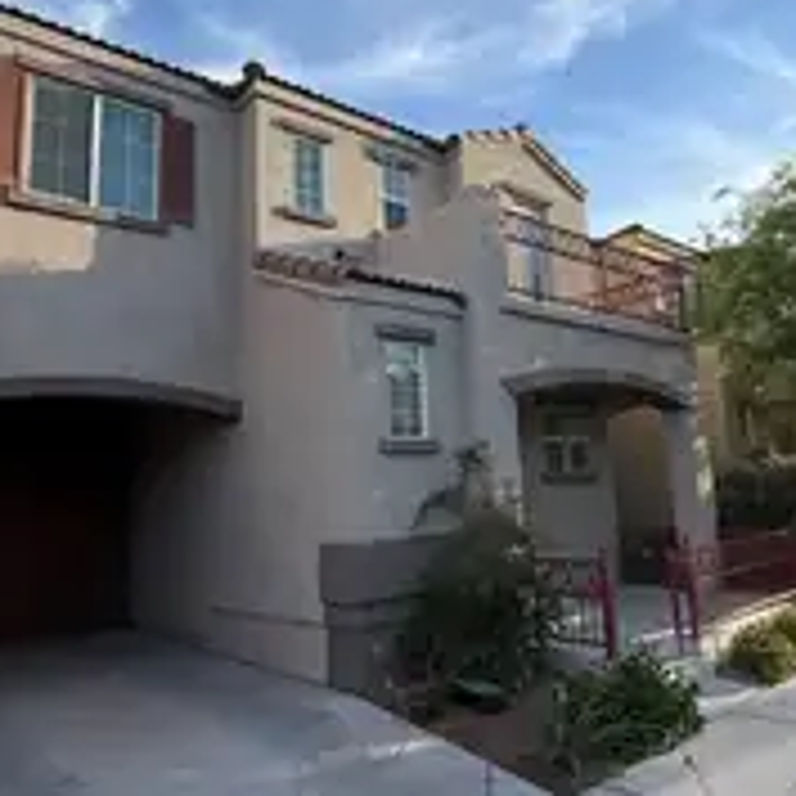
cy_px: 355
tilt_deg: +10.2
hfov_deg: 57.0
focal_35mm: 28
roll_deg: +3.7
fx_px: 728
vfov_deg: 57.2
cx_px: 463
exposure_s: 1/742
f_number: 2.2
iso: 40
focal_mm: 2.22
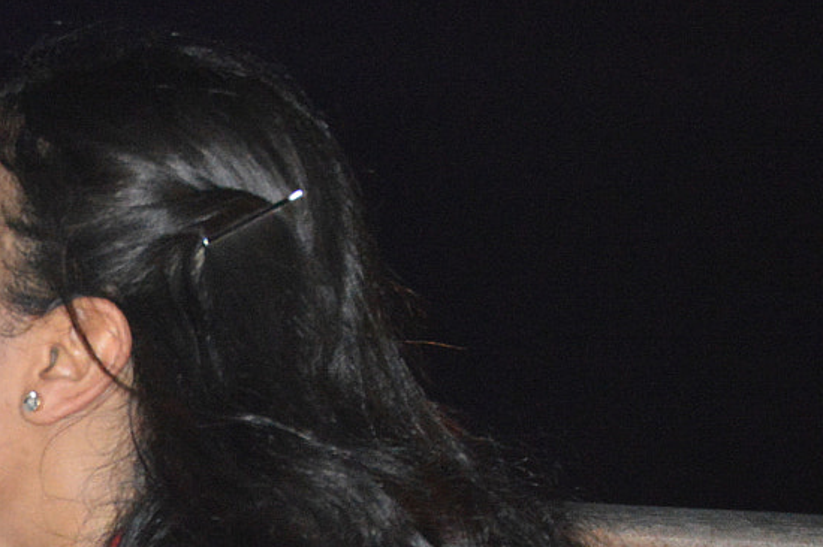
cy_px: 625
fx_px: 11172
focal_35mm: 489
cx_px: -75
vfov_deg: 2.8
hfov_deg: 4.2
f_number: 4.8
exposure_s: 1/60
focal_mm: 112
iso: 3200
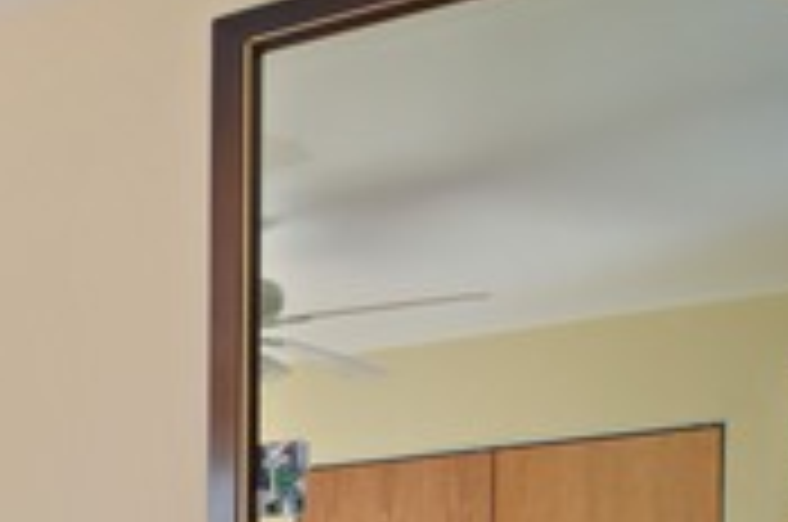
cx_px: -549
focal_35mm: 66
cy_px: 731
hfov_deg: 22.0
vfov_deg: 18.6
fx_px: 1442
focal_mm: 12
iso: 200
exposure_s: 1/8
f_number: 8
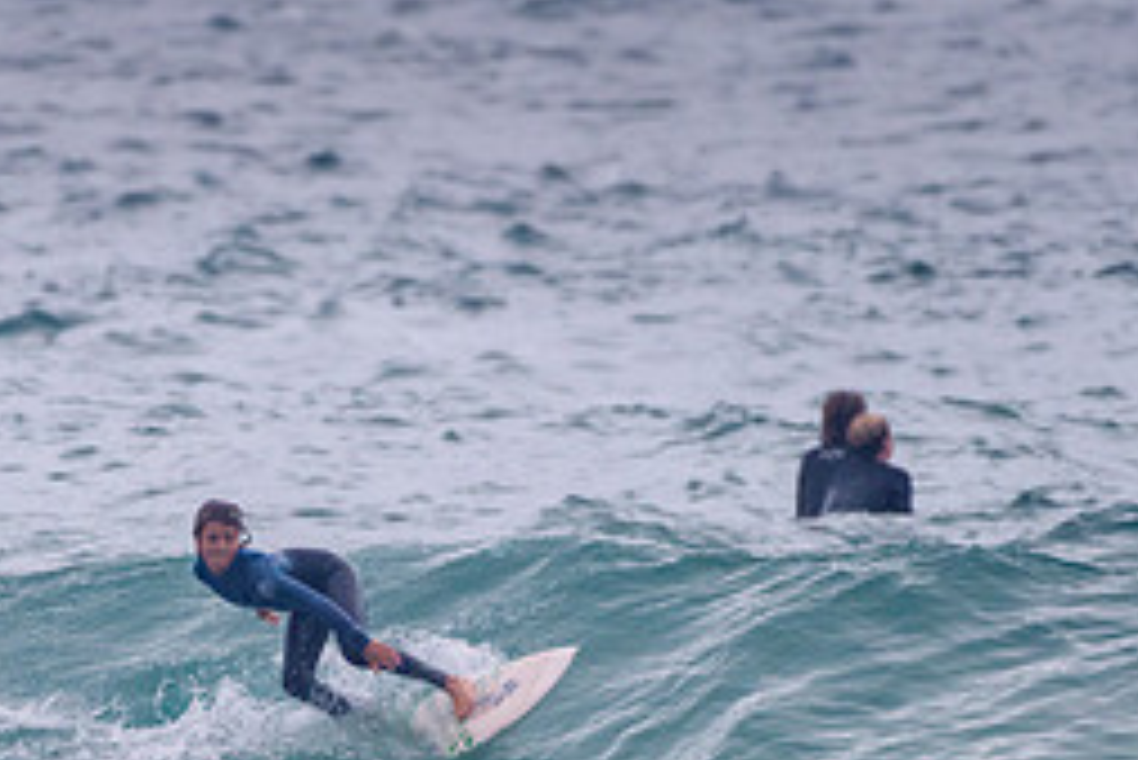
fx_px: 44406
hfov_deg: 1.5
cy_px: 690
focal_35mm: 1404
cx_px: 326
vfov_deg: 1.0
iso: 1000
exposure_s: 1/2000
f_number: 5.6
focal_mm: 500
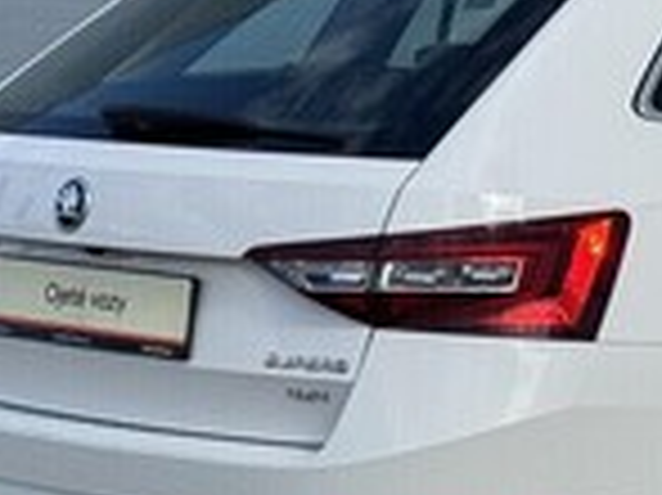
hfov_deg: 10.8
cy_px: 254
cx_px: 802
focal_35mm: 180
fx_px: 3440
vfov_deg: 8.2
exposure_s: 1/3425
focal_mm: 6.76
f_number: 1.78
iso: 64
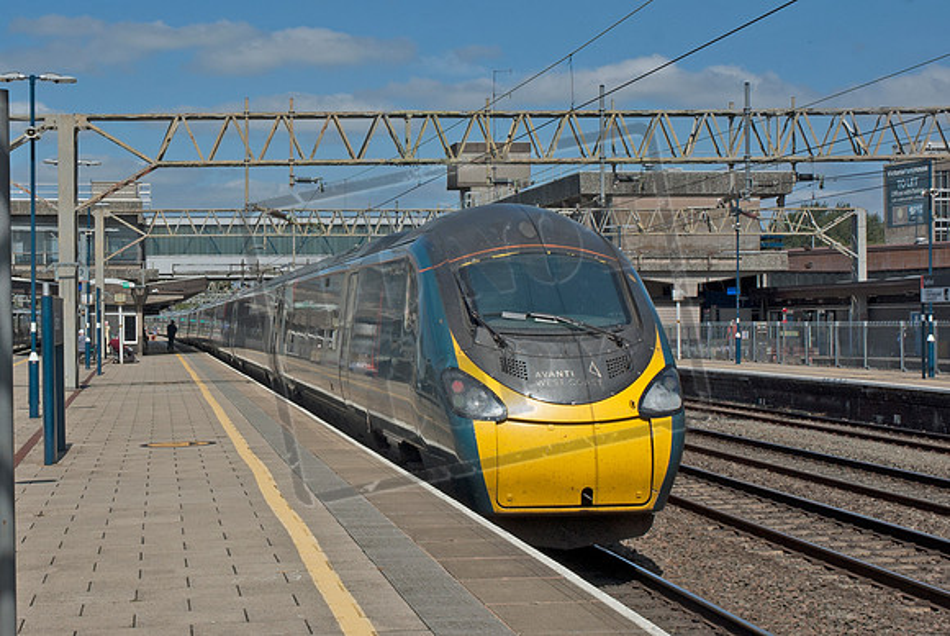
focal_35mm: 51
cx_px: 475
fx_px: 1347
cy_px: 318
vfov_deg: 26.5
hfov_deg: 38.8
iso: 200
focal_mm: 34
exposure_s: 1/400
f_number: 10
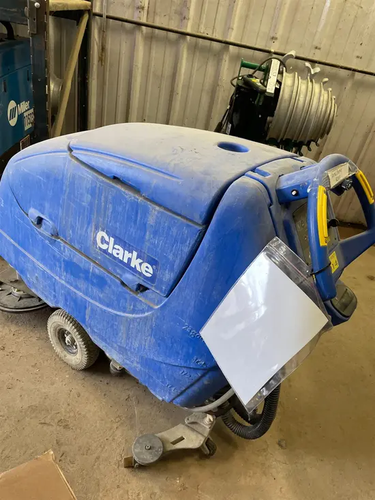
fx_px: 375
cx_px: 188
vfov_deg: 67.3
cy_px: 250
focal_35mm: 26
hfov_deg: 53.1
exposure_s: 1/60
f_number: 1.6
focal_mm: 4.2
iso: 200
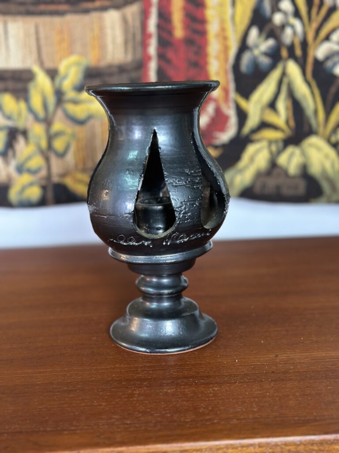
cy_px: 226
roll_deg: +0.7
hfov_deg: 30.3
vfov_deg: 39.7
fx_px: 627
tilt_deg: -13.9
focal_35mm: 48
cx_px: 170
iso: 320
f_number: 1.78
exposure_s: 1/33
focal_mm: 6.86
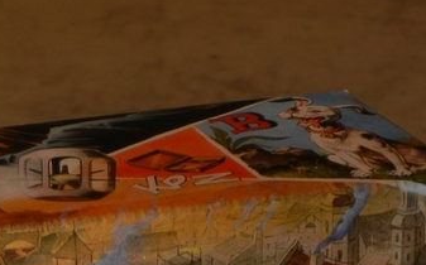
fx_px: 9860
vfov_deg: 1.5
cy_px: 338
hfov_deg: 2.5
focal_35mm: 850
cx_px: 87
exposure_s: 1/38.4
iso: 160
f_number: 5.6
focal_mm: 54
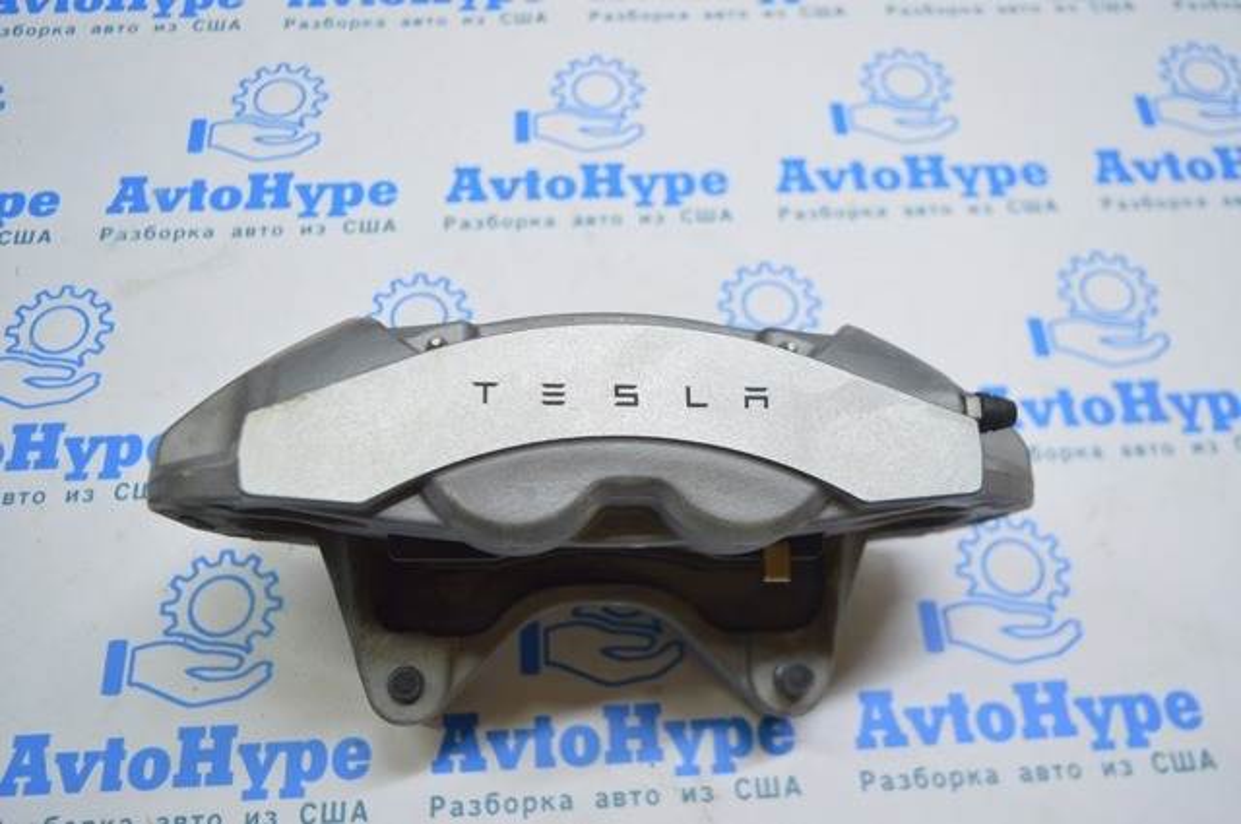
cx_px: 620
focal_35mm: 33
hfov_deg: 57.3
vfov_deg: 39.9
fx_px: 1136
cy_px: 412
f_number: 3.8
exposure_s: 1/60
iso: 400
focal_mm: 22
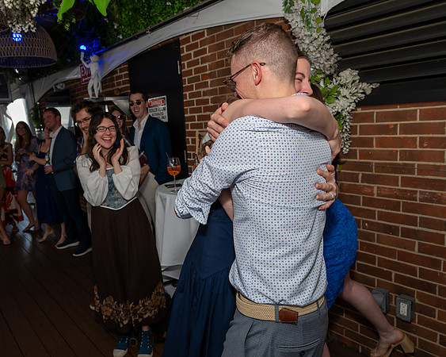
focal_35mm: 27
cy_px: 178
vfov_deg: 53.1
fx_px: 357
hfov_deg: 63.5
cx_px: 178
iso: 640
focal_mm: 24
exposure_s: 1/250
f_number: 7.1
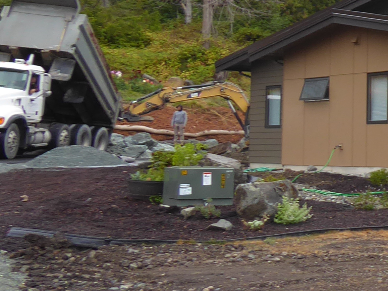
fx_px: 930
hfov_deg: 19.3
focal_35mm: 83
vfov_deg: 17.7
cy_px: 71
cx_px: 646
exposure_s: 1/80
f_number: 3.3
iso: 80
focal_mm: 4.3
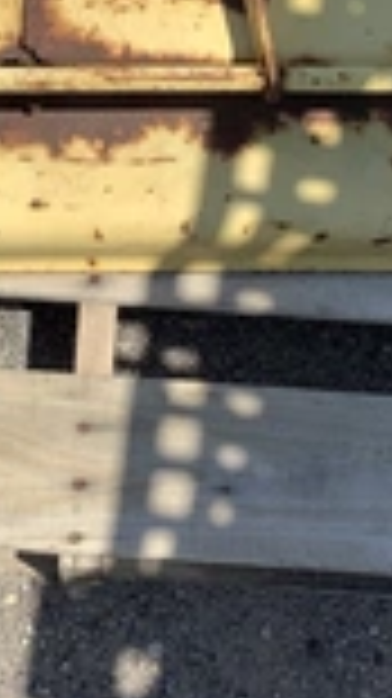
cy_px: 108
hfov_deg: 13.9
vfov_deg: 24.0
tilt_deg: -64.5
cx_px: 149
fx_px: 1610
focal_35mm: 87
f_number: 2.4
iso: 25
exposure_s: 1/1773
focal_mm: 3.3
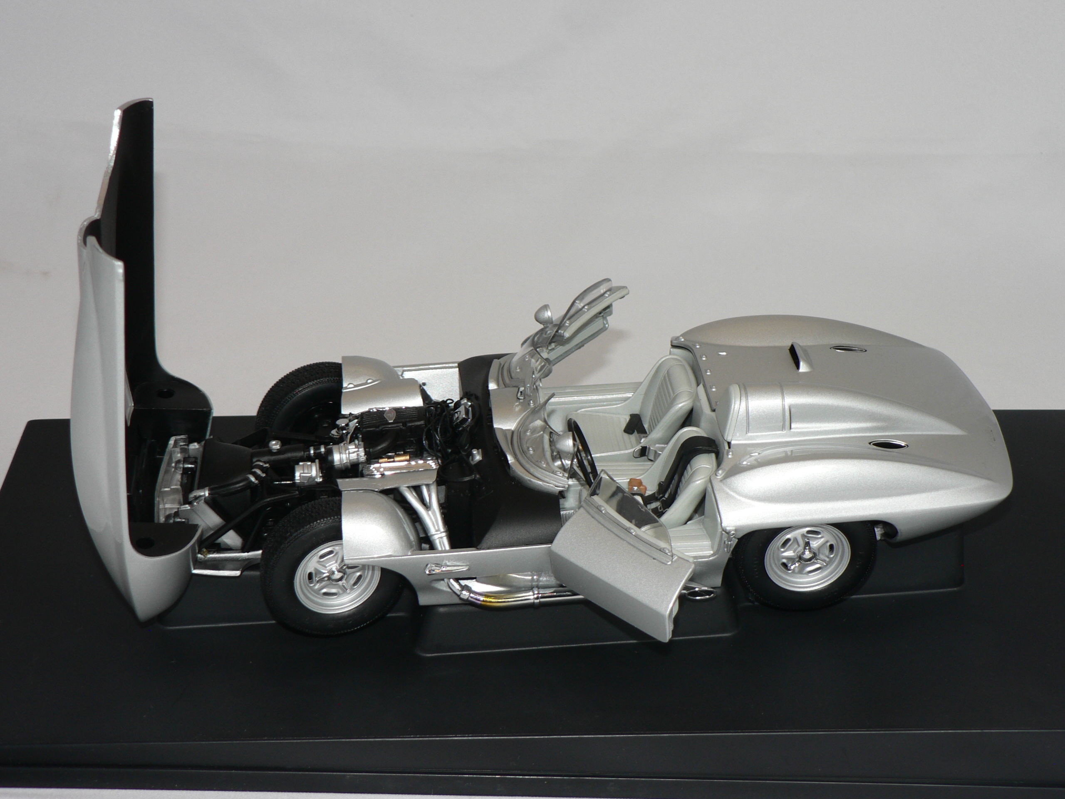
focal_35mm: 63
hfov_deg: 30.7
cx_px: 532
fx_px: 1938
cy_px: 400
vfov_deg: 23.3
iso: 80
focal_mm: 10.5
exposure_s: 1/60
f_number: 3.2
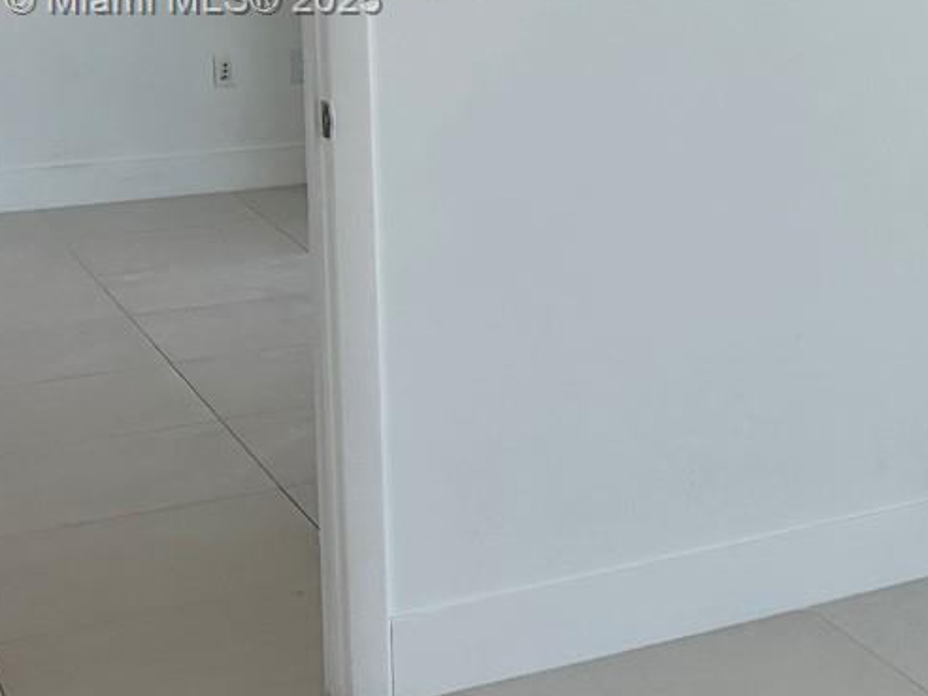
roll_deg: -0.4
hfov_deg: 21.9
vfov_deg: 18.4
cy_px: 2
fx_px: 2091
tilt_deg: -5.8
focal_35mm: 78
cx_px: 1286
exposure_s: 1/797
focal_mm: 6.86
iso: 80
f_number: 1.78
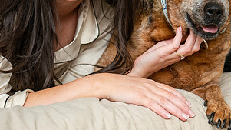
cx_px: 169
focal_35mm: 126
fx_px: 771
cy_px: -11
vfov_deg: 9.5
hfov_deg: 17.0
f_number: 3.5
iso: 400
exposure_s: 1/160
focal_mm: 55
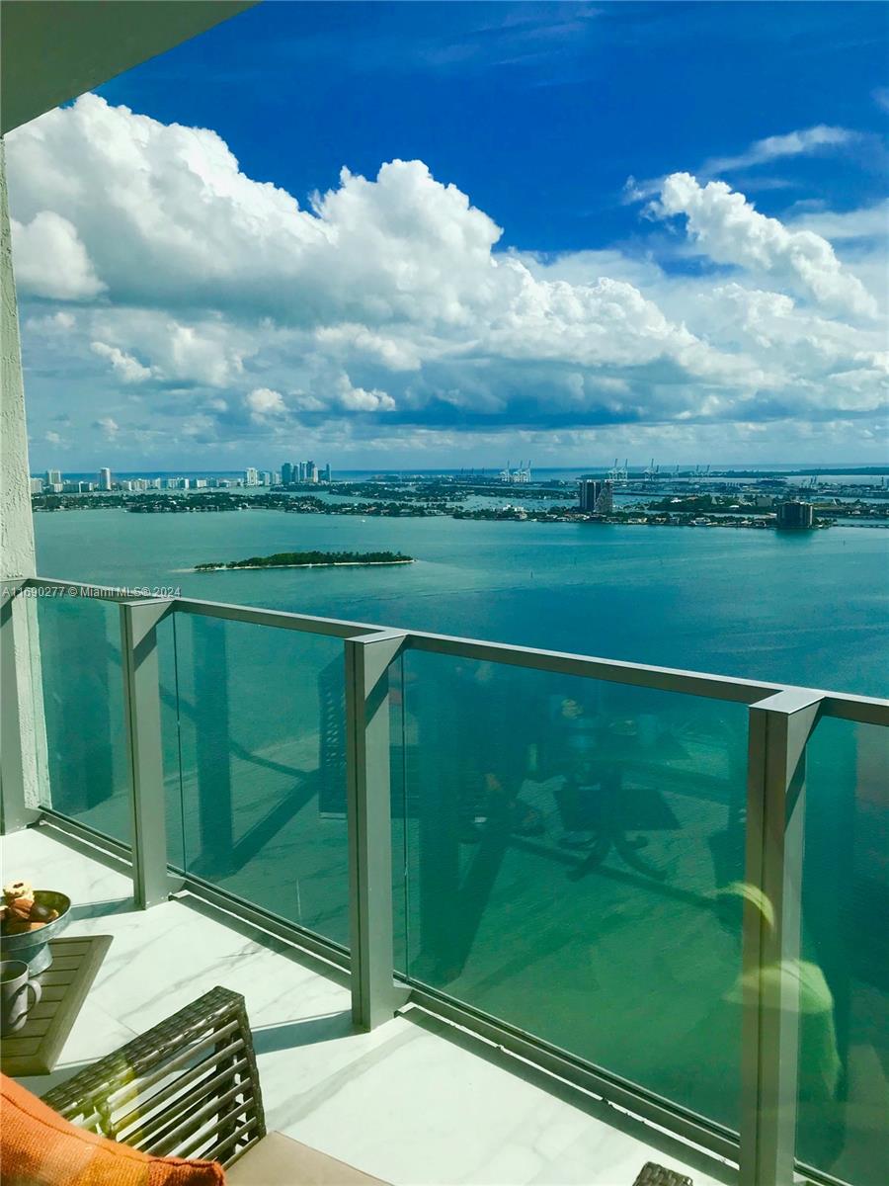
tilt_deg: -6.5
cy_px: 593
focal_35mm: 28
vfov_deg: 63.4
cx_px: 444
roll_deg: +0.7
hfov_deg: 49.7
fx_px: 959
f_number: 1.8
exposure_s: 1/4000
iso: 20
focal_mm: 3.99
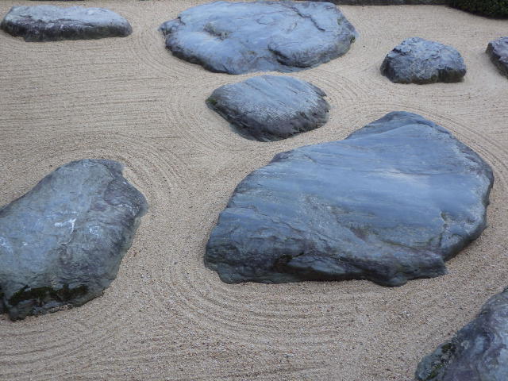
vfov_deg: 39.7
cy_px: 190
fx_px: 528
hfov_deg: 51.4
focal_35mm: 36
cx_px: 254
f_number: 3.5
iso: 125
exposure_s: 1/160
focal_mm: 6.4
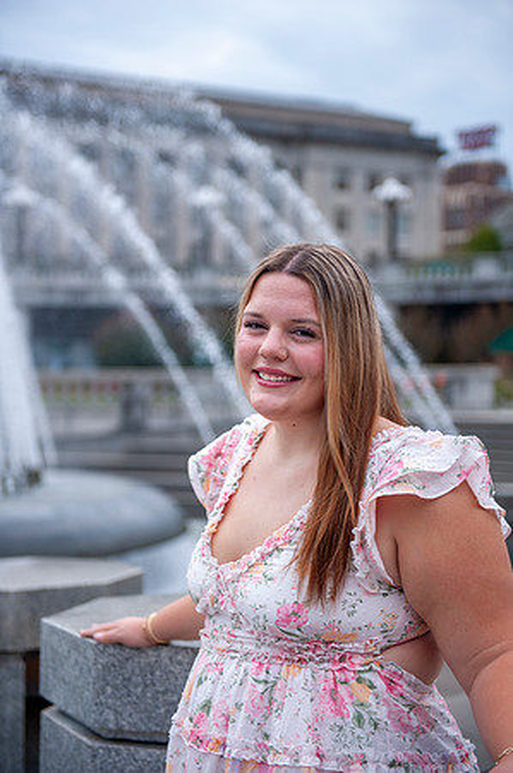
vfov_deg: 32.4
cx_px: 256
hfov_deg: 21.9
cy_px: 386
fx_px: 1328
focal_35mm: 62
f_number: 2.8
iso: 100
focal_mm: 62
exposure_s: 1/2000
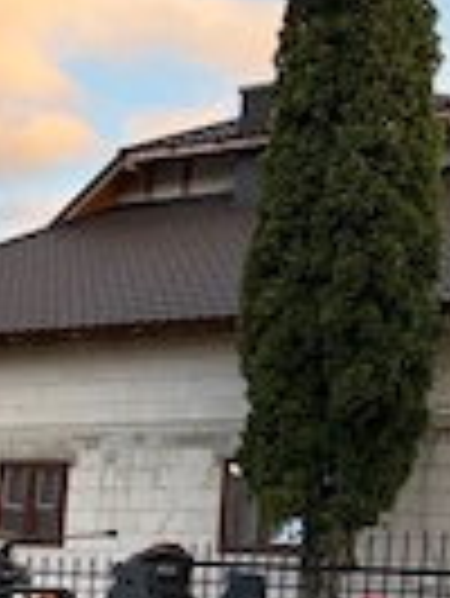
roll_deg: -2.8
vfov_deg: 23.6
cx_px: -58
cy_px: 638
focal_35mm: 78
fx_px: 1350
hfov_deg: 18.2
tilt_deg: -2.3
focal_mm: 5.96
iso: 50
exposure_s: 1/188
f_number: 1.6
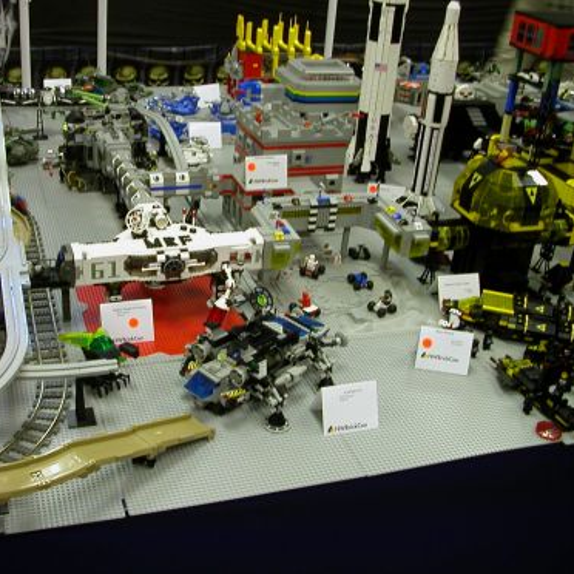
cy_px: 288
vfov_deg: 38.3
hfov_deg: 38.1
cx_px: 222
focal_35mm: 44
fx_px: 825
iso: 100
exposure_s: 1/14.9
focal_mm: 5.6
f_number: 2.7
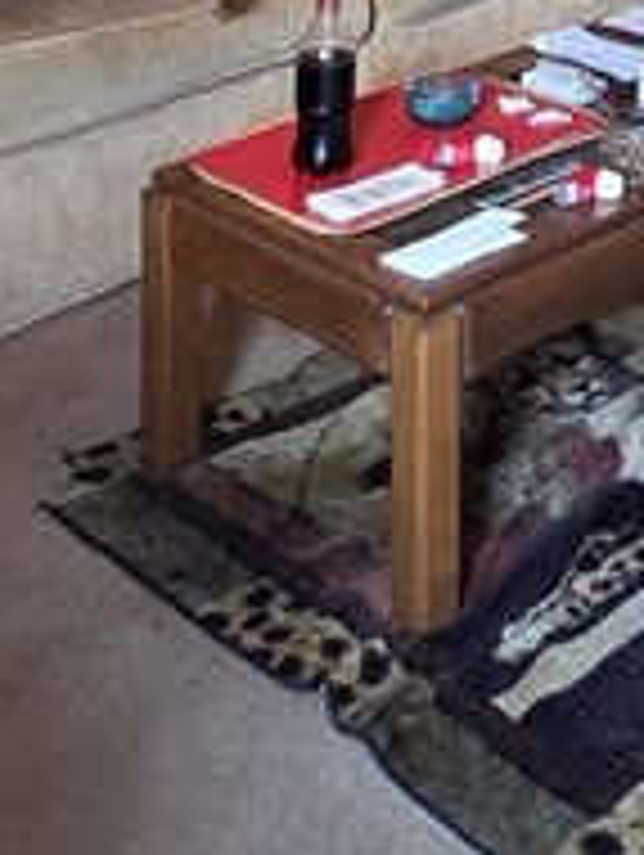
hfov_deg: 20.2
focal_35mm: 70
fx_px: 1733
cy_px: -364
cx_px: 680
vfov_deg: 23.3
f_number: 2.2
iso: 200
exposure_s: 1/60
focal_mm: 2.2
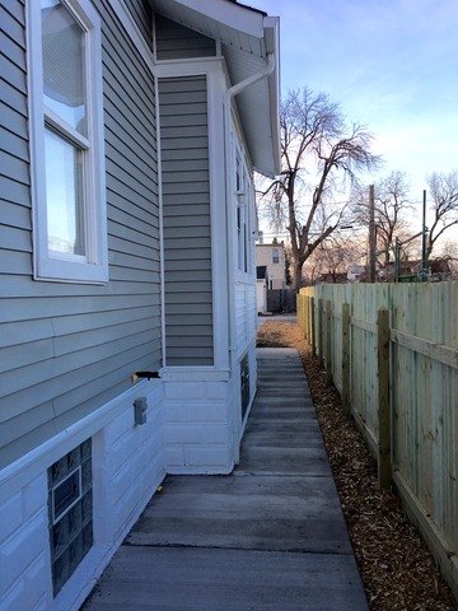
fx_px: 512
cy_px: 306
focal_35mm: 29
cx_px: 229
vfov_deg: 61.7
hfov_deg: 48.2
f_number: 2.2
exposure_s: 1/60
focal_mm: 4.15
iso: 25
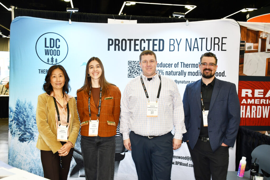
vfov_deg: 36.9
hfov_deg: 53.1
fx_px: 270
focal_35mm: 36
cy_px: 90
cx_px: 135
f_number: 3.8
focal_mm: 24
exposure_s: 1/80
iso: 400
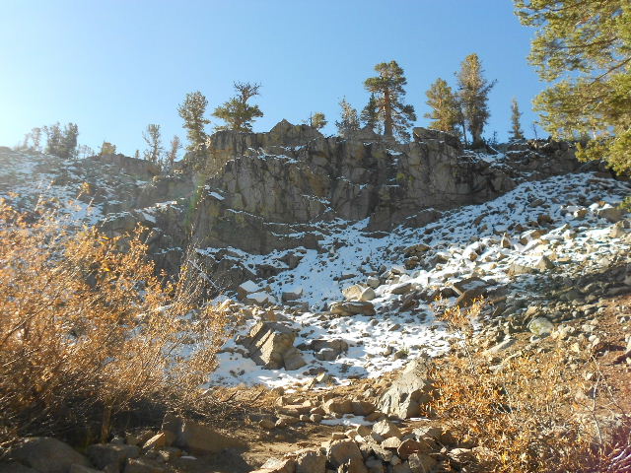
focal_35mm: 29
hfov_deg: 61.7
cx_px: 316
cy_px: 236
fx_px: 529
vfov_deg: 48.2
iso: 80
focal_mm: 5.1
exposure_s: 1/320
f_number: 3.4
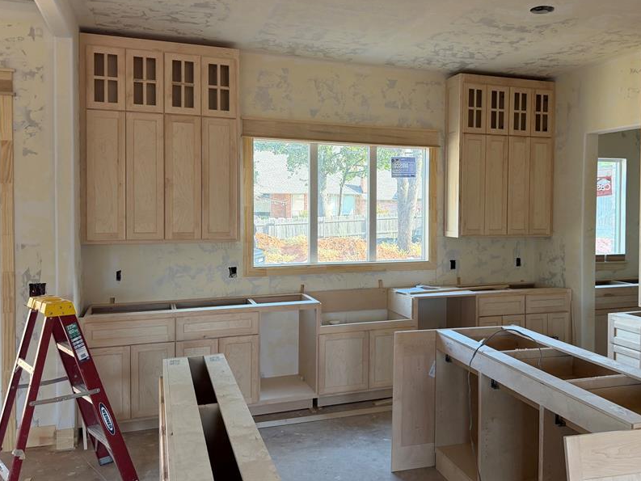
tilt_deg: -1.7
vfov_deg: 45.4
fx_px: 574
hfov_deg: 57.9
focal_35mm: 31
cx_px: 385
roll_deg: +0.2
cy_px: 223
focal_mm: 6.76
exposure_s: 1/125
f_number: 1.78
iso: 160
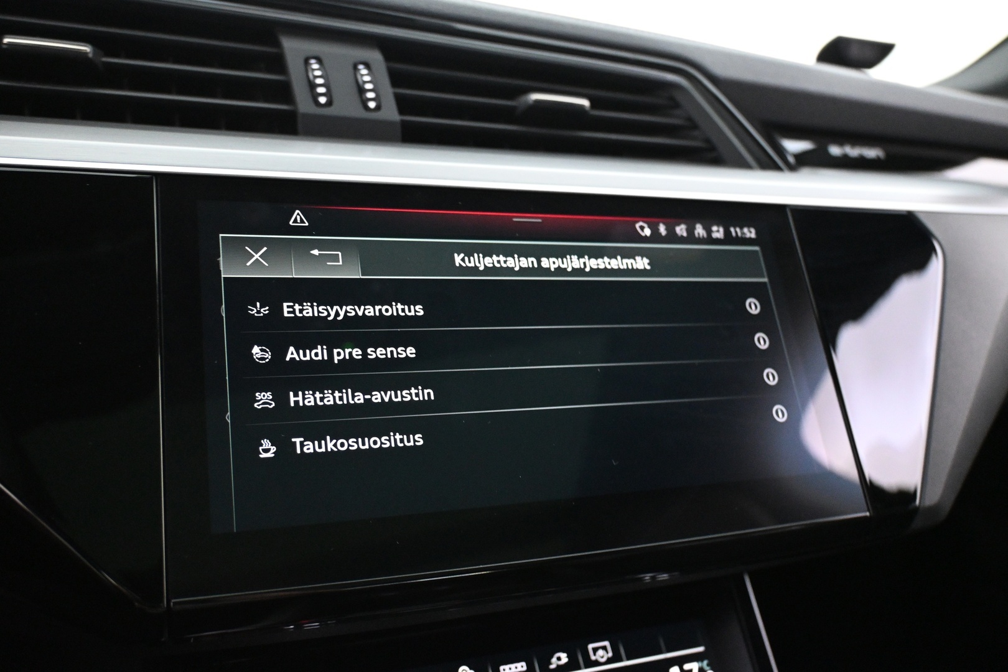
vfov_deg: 42.6
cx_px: 504
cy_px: 336
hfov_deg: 60.7
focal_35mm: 31
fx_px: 861
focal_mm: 20.5
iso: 4000
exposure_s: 1/30
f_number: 3.8
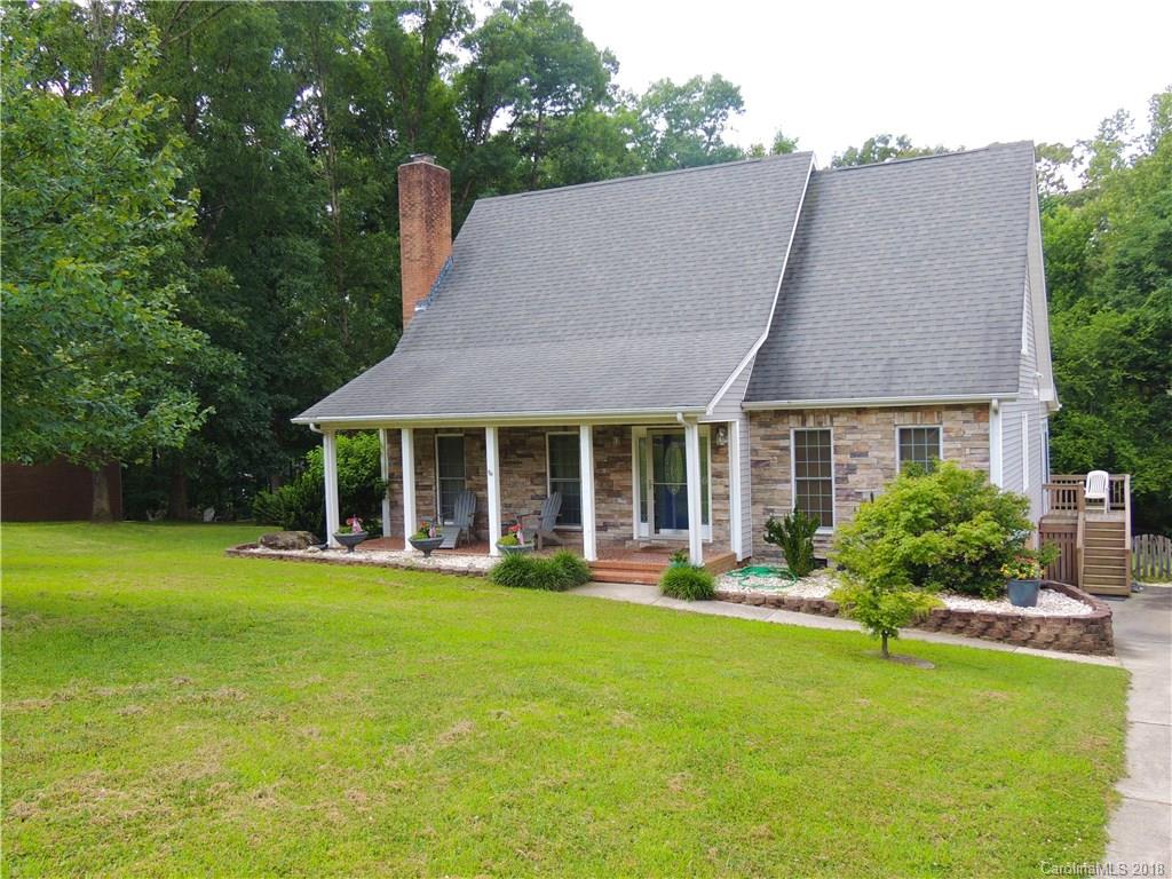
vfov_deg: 46.8
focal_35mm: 30
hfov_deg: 60.0
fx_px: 1016
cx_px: 586
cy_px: 440
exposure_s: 1/200
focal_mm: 5.3
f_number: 3.1
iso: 100
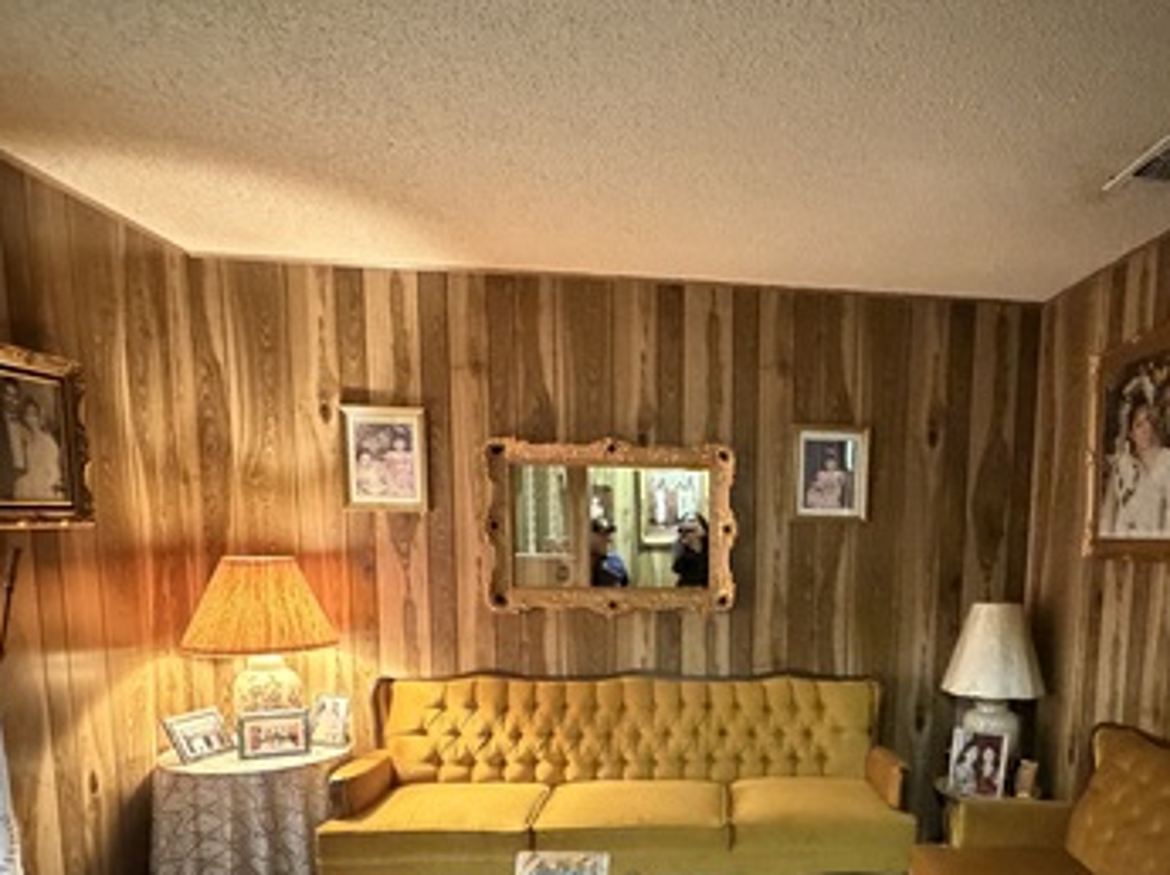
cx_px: 797
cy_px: 641
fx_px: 878
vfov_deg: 51.1
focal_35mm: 26
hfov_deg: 65.3
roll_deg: -1.4
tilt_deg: -6.3
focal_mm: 2.22
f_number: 2.2
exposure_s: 1/40
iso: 1600
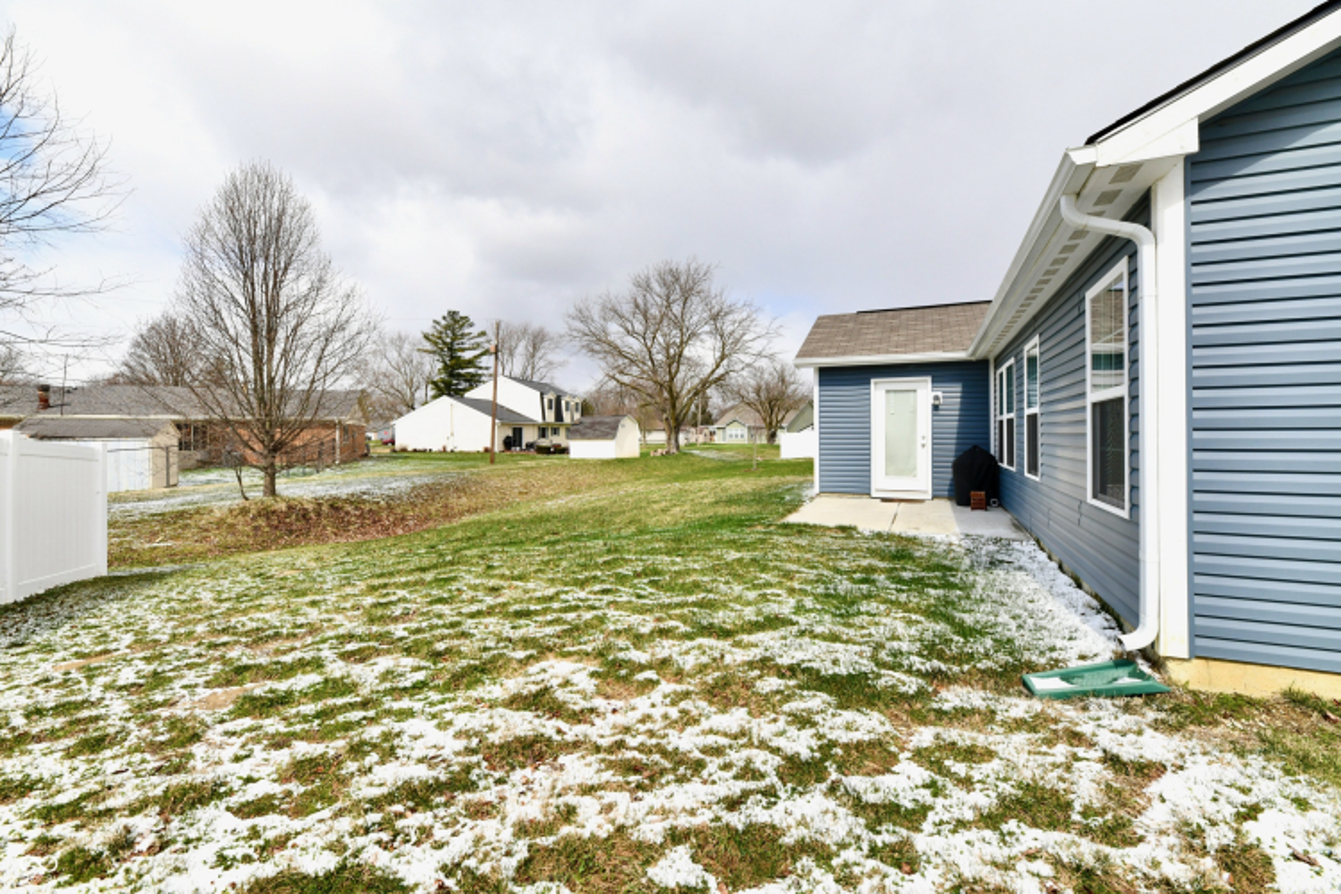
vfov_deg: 81.2
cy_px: 447
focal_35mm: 14
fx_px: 521
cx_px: 670
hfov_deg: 104.3
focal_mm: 14
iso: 640
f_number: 13
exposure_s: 1/640
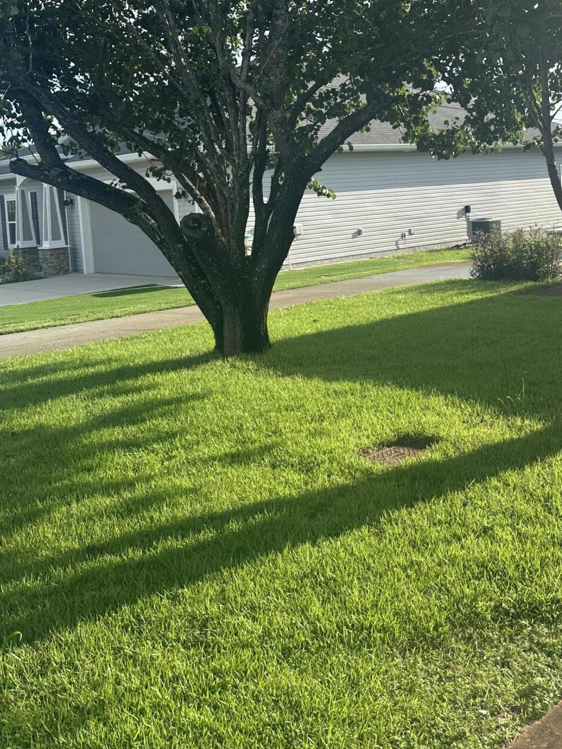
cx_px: 404
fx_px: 823
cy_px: 211
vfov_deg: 47.6
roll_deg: +0.3
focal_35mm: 38
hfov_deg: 37.0
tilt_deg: -3.0
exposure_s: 1/1541
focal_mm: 6.86
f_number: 1.78
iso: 80
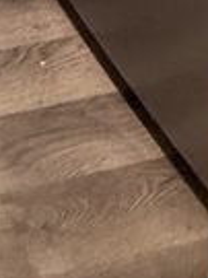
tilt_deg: -9.5
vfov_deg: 10.4
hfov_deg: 10.2
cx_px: -389
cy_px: -622
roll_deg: +3.0
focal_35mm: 112
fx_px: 899
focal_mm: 2.22
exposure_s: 1/60
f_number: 2.2
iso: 500
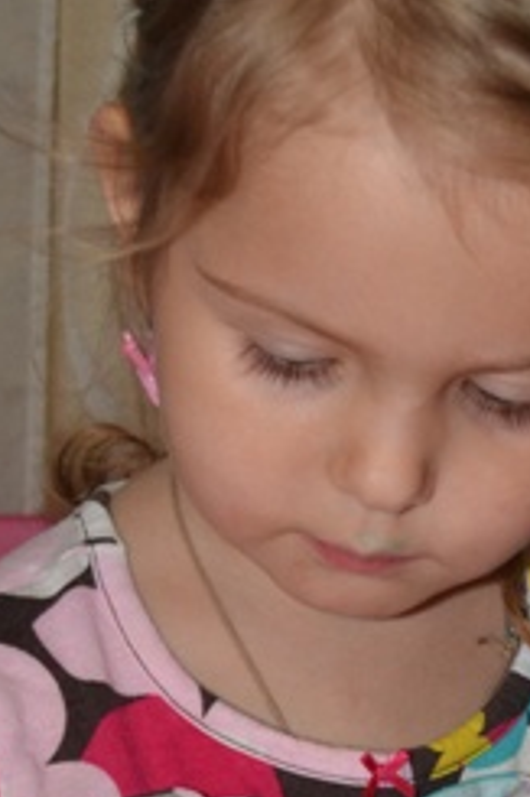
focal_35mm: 113
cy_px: 875
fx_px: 2499
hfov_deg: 12.1
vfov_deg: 17.5
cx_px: 400
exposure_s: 1/60
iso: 1100
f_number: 4
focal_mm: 24
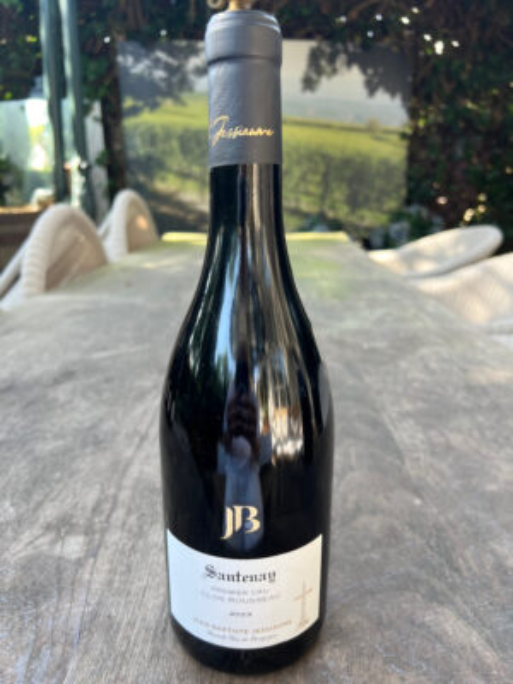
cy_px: 342
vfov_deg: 67.3
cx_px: 256
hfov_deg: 53.1
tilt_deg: -15.4
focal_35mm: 26
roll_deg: +1.0
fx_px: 514
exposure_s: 1/121
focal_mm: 5.7
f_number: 1.5
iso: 40
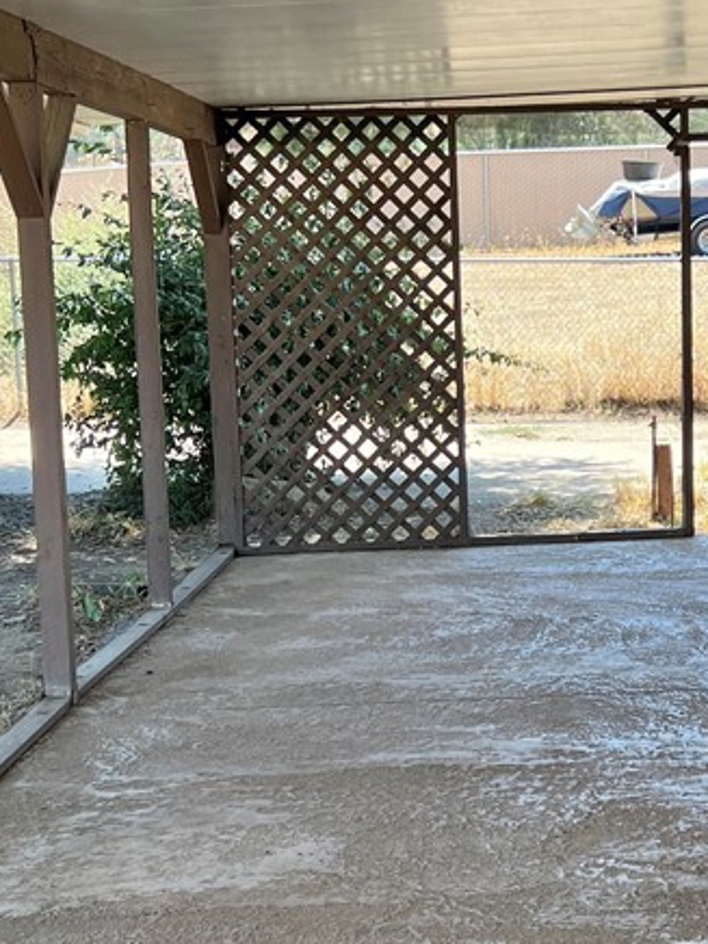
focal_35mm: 61
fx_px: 1664
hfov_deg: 23.5
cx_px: 611
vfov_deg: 31.7
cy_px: 515
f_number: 1.5
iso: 50
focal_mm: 5.7
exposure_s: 1/478
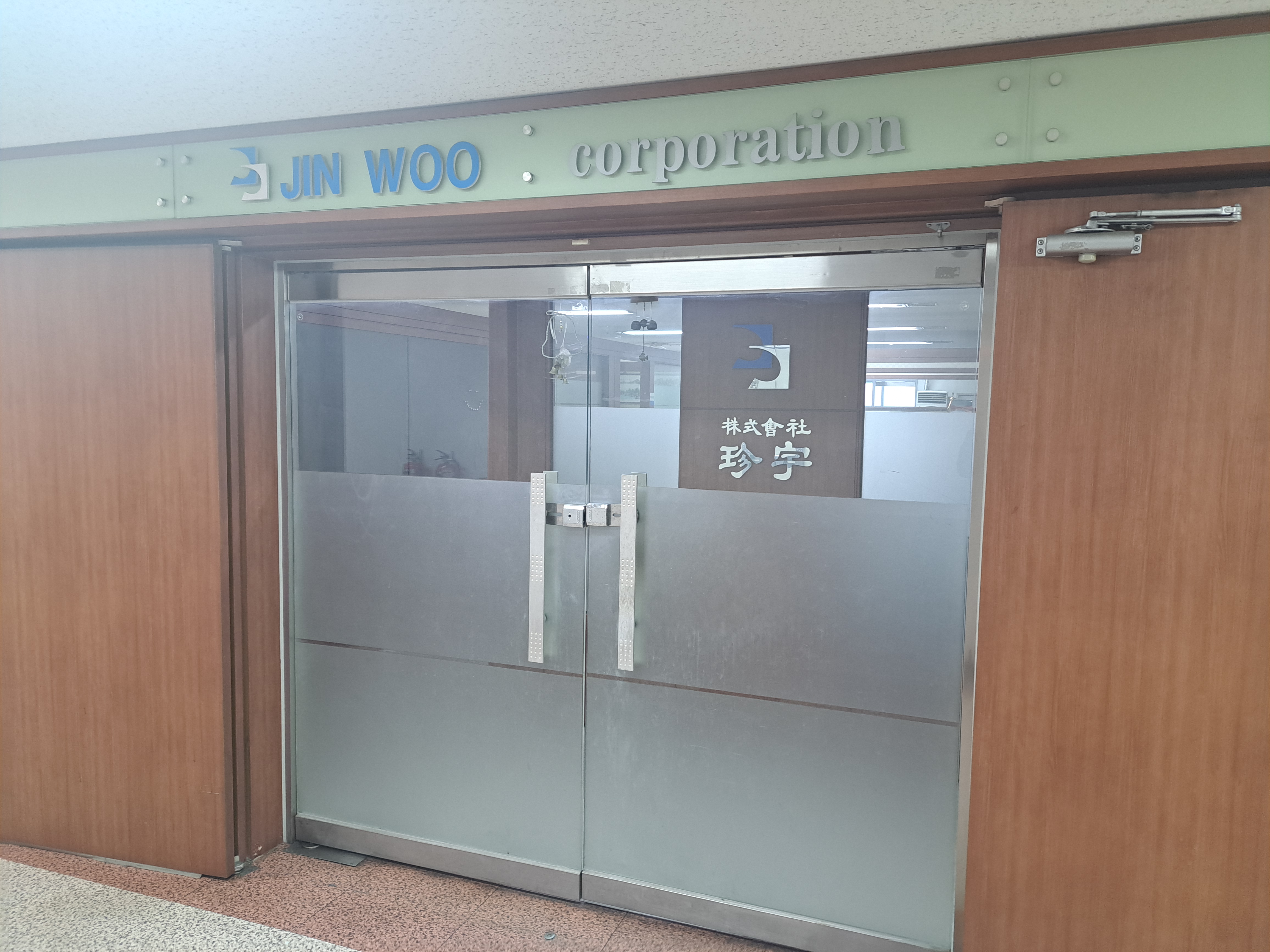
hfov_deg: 71.6
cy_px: 476
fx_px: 881
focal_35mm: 24
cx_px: 635
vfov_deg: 56.8
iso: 250
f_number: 1.8
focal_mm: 5.23
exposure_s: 1/60
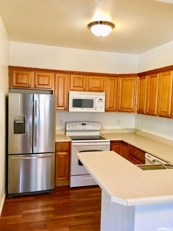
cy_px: 116
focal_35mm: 29
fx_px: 193
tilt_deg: -4.8
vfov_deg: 61.7
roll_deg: -1.8
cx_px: 86
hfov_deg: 48.2
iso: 125
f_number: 2.2
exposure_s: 1/30
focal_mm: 4.15
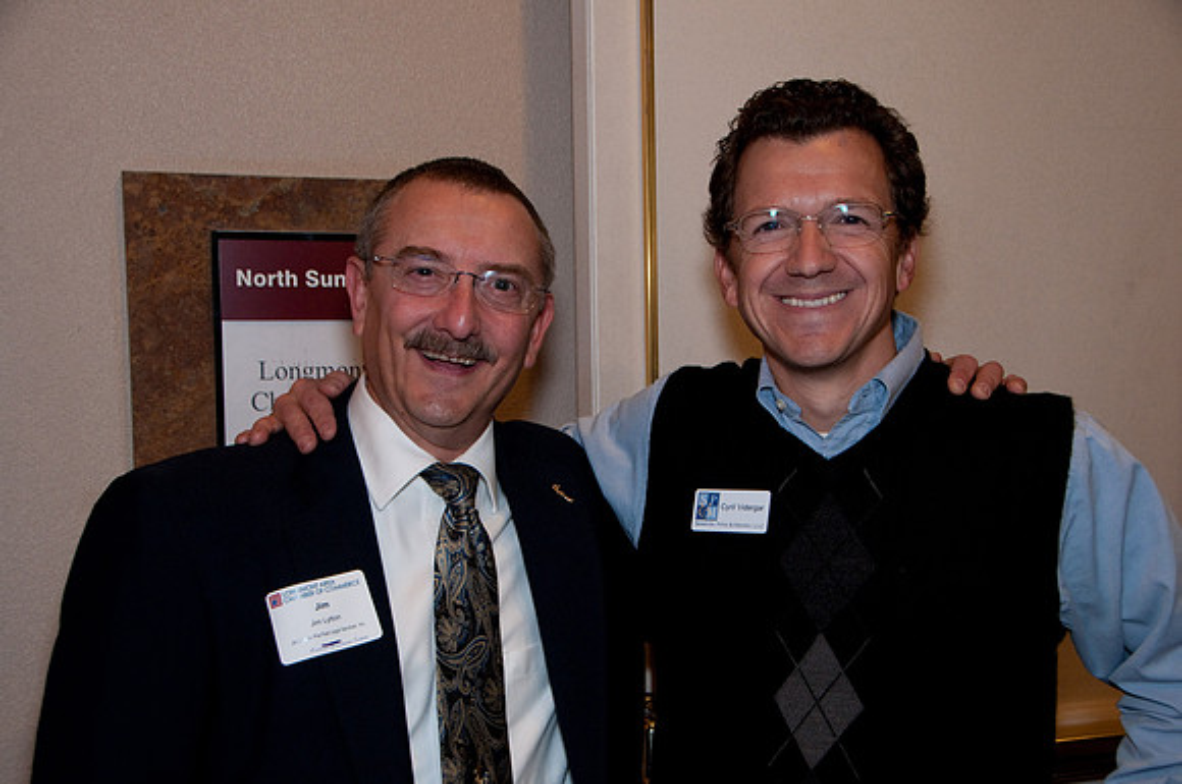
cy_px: 392
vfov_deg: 28.0
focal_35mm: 48
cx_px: 591
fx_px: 1574
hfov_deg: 41.2
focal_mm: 32
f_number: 6.3
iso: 640
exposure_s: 1/60
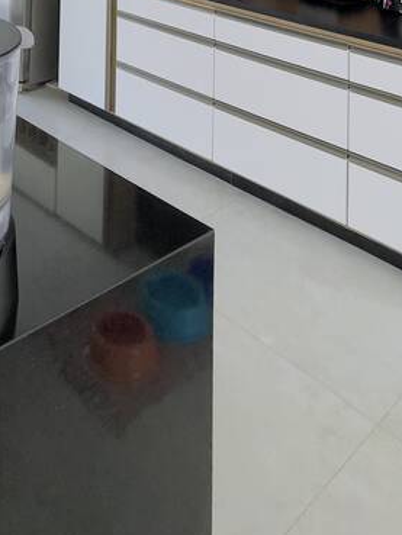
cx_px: 28
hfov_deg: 35.2
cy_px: -181
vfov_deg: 33.5
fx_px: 588
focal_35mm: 38
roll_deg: -1.7
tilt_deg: +1.3
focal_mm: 1.54
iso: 50
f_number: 2.4
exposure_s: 1/45
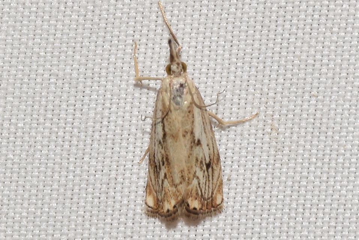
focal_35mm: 210
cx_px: 180
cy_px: 120
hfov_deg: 9.8
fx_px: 2096
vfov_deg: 6.6
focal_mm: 140
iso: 100
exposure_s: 1/160
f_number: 13
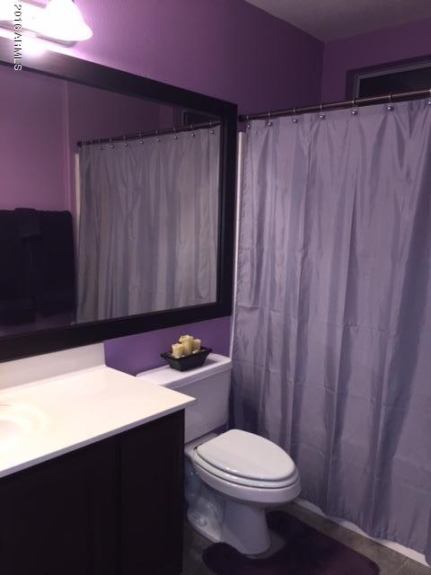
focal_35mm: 29
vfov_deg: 61.7
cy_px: 288
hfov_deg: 48.2
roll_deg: -0.7
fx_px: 481
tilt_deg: -9.2
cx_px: 216
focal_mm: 4.15
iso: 64
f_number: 2.2
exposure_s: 1/30
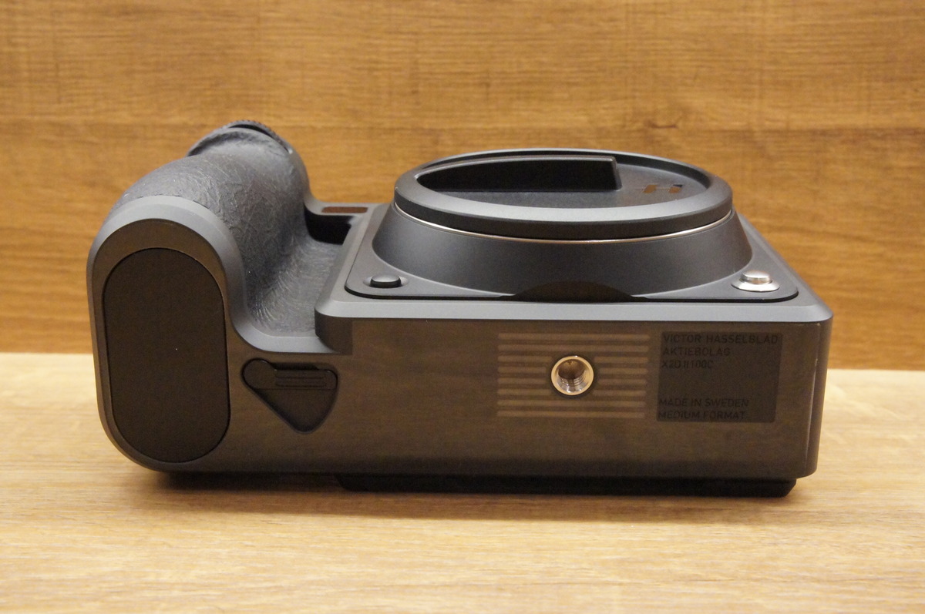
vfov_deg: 30.8
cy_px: 307
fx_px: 1116
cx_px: 462
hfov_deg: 45.0
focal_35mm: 44
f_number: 14
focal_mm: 29
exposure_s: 1/60
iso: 6400
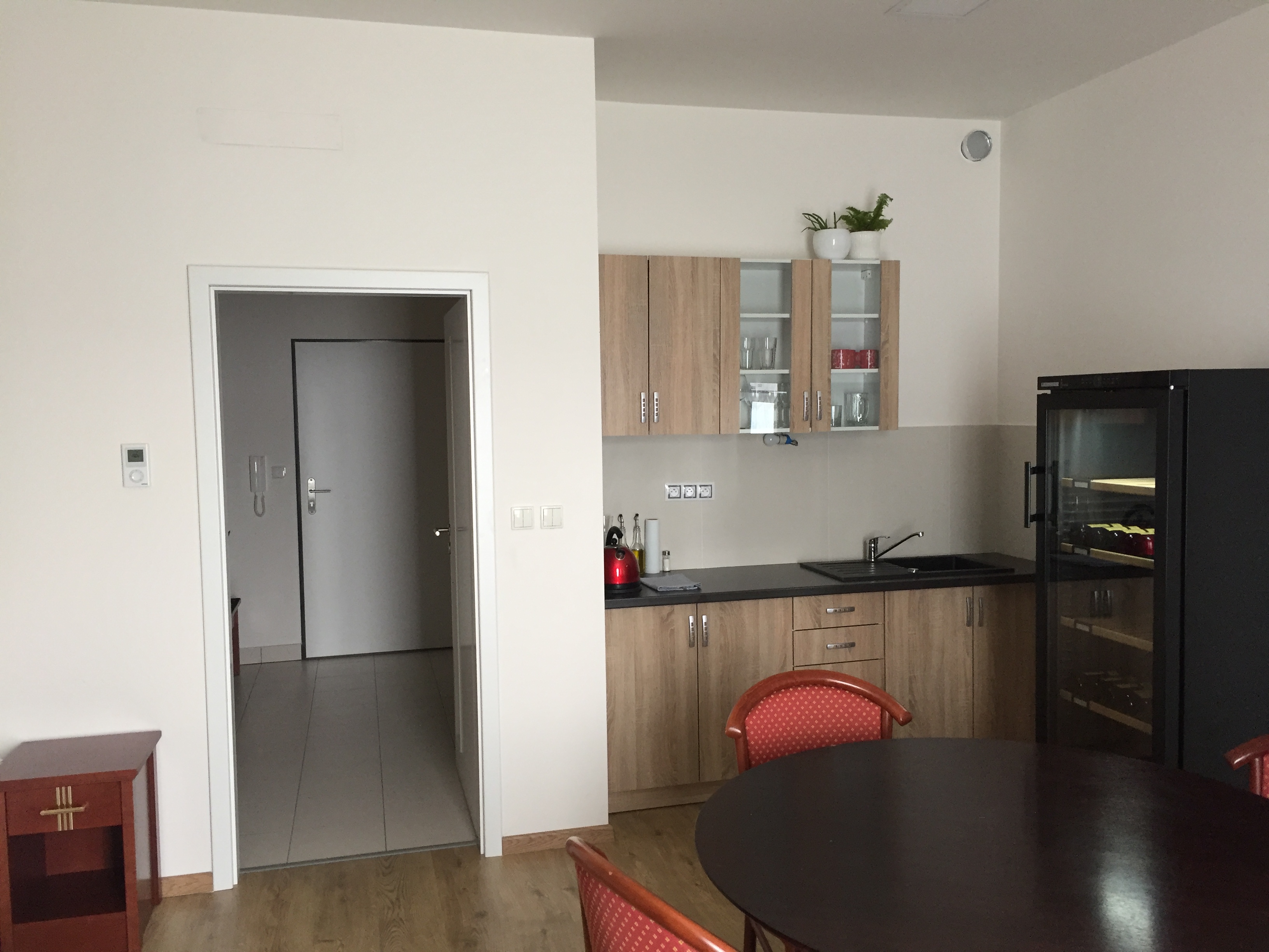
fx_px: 1063
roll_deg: +0.9
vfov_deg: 48.2
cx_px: 634
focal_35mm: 29
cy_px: 476
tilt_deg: -4.7
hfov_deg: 61.7
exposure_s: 1/33
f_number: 2.2
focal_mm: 4.15
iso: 160
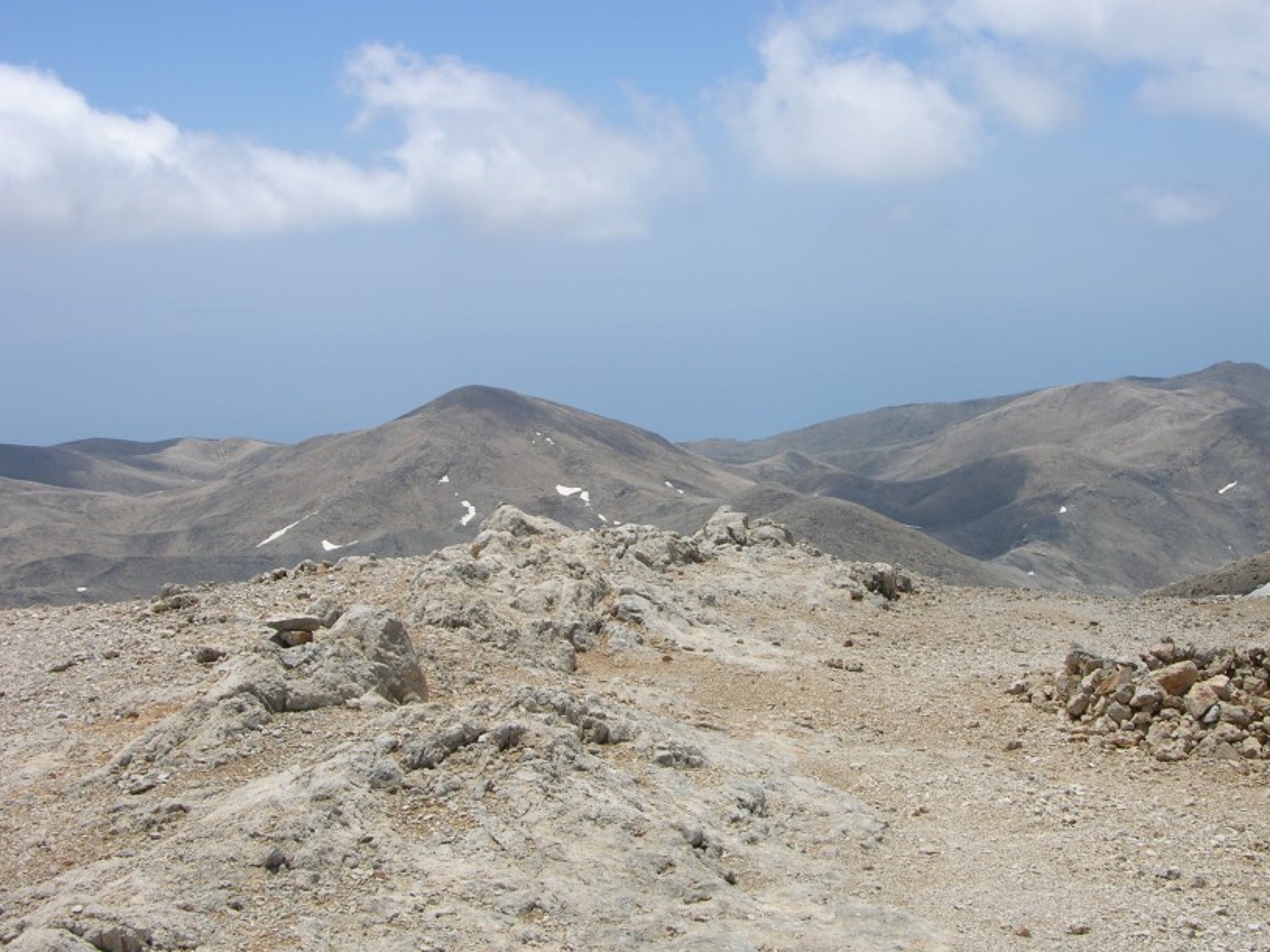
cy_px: 460
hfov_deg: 42.9
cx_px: 714
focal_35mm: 44
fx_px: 1614
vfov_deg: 32.9
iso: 50
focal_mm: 8.9
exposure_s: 1/318
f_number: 7.1
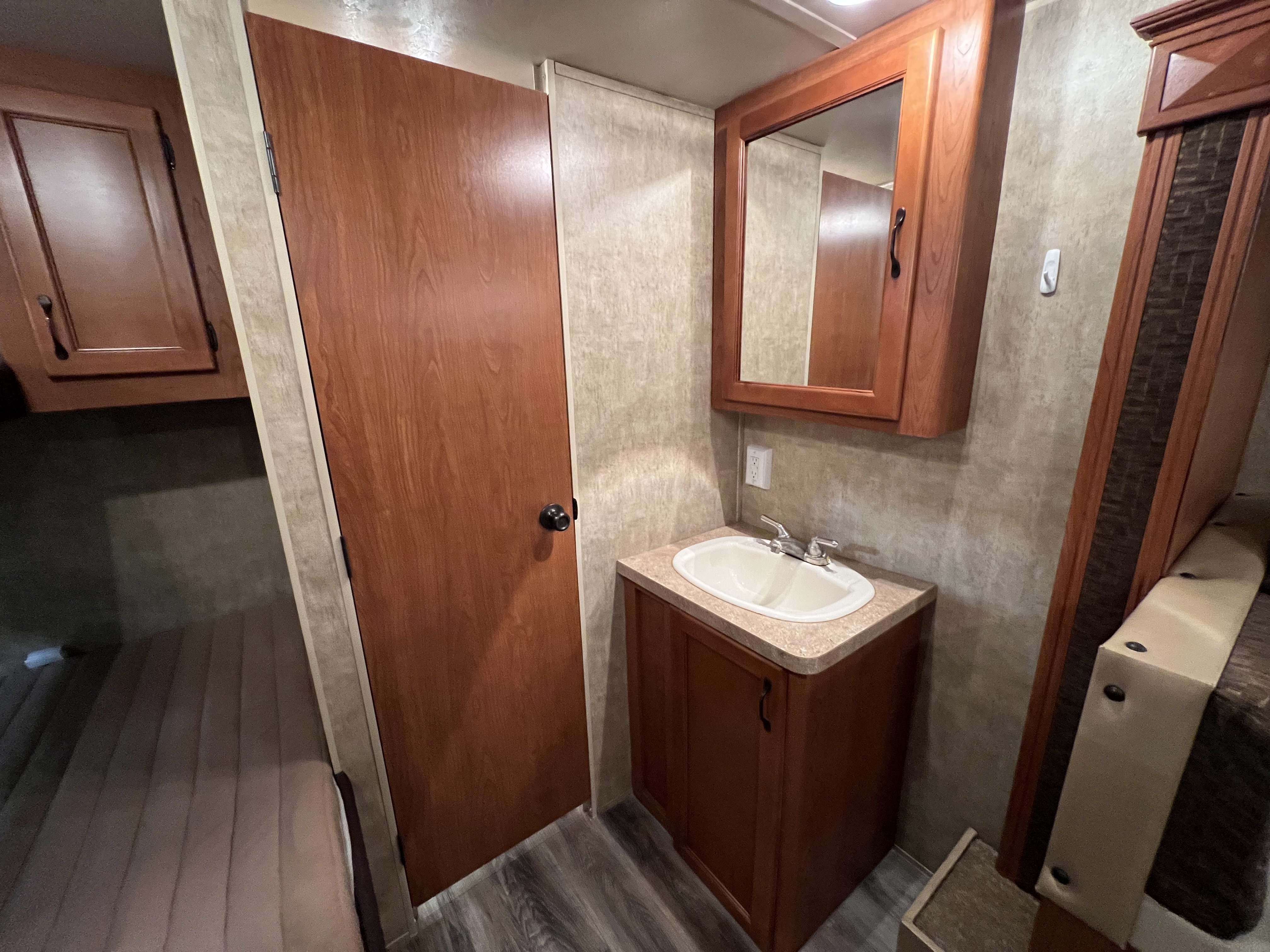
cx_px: 635
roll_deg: +1.6
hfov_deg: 106.2
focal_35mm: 13
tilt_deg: -17.2
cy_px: 476
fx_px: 477
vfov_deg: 89.9
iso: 800
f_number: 1.8
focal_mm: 1.57
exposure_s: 1/60
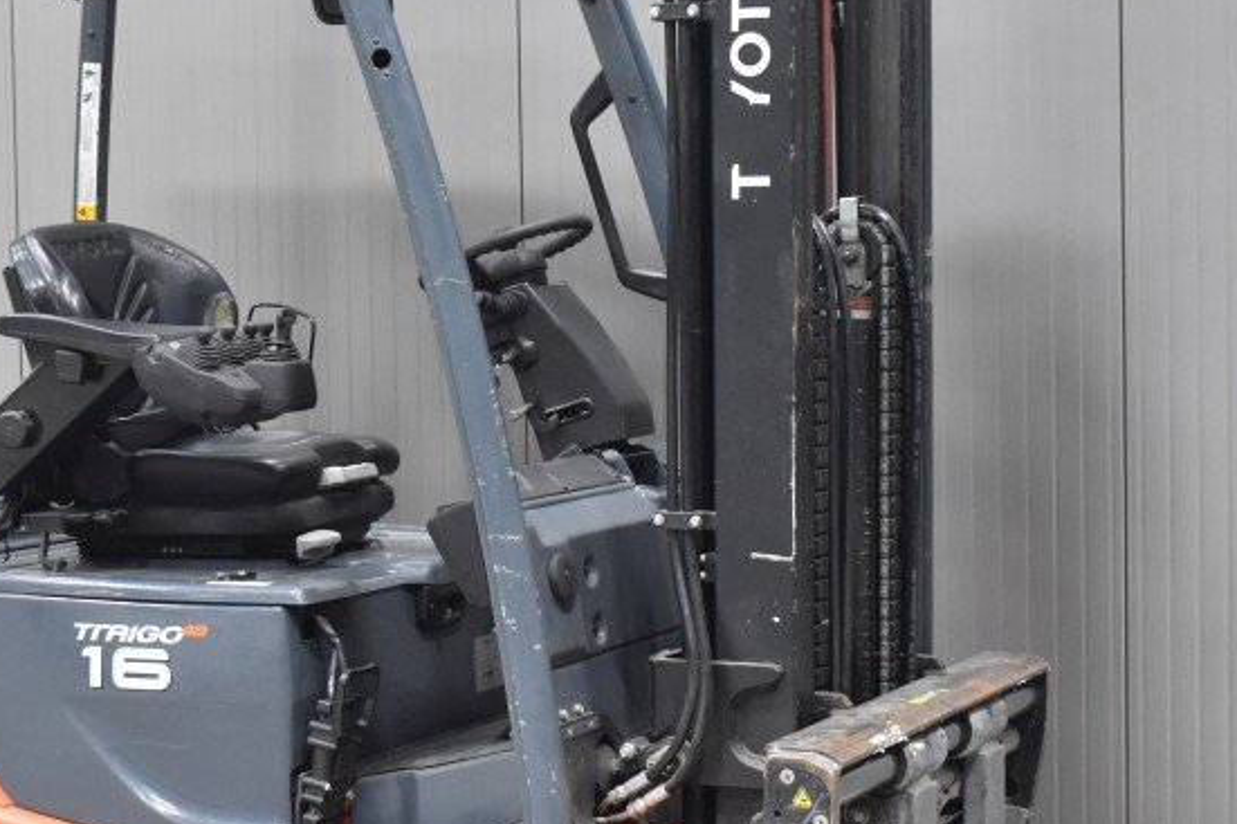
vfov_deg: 16.1
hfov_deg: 23.8
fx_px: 2920
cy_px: 404
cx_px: 451
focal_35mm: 85
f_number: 4.5
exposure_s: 1/40
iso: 1600
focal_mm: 26
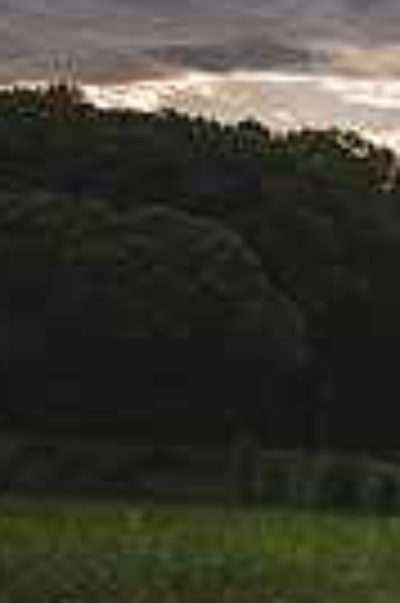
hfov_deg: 9.9
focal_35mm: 104
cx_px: 1204
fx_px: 1738
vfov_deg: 19.6
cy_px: 416
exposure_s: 1/1000
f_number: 2.8
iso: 100
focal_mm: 24
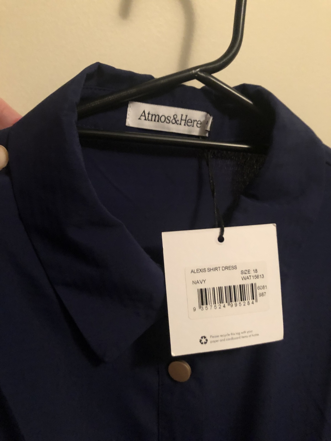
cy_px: 220
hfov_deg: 49.7
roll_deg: +0.1
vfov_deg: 63.4
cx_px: 166
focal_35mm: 28
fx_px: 357
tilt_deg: -10.9
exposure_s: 1/4
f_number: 1.8
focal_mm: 3.99
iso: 100
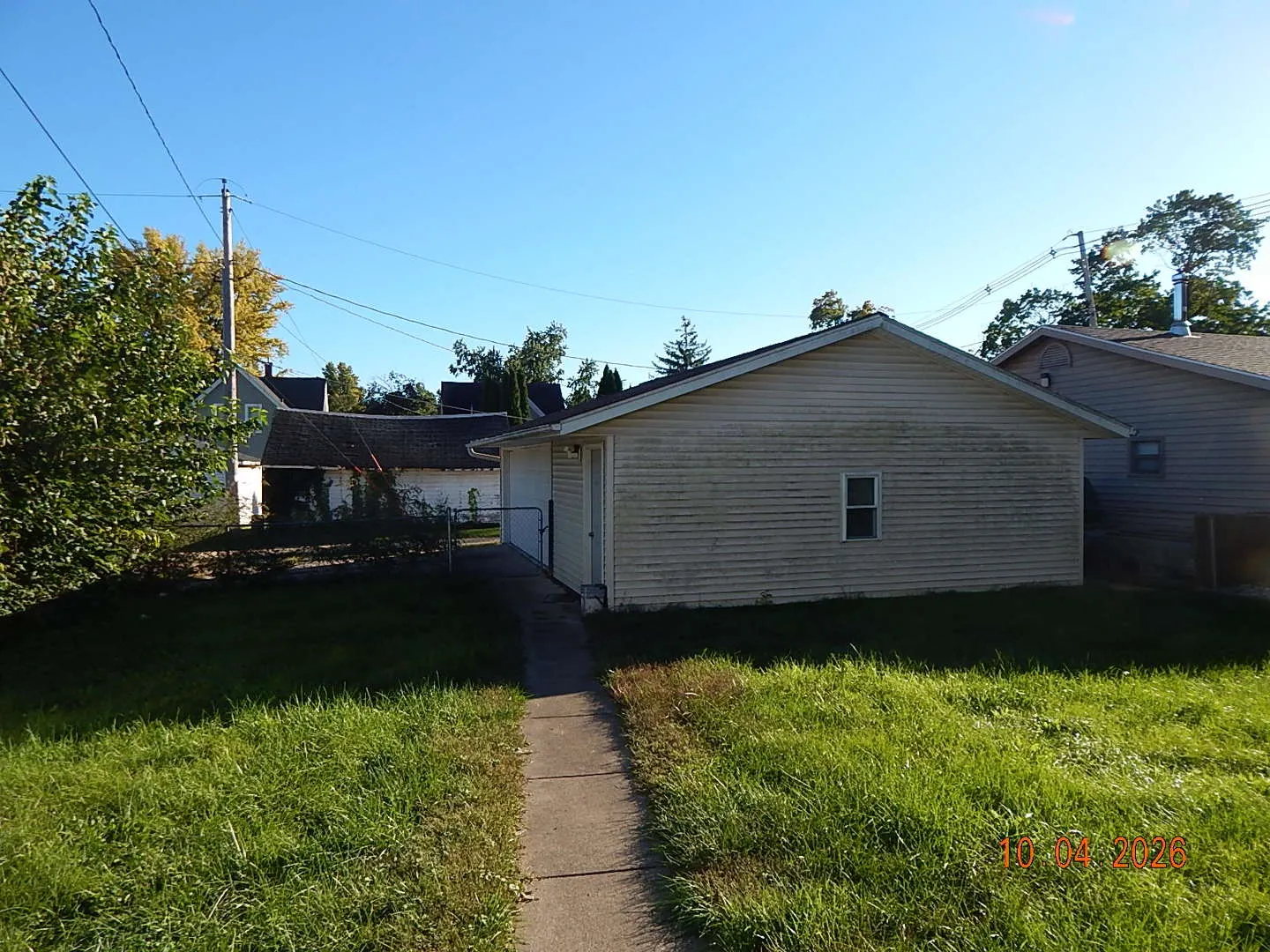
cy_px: 476
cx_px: 635
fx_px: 807
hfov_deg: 76.4
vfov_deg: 61.1
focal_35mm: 22
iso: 125
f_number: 3
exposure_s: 1/800
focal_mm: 4
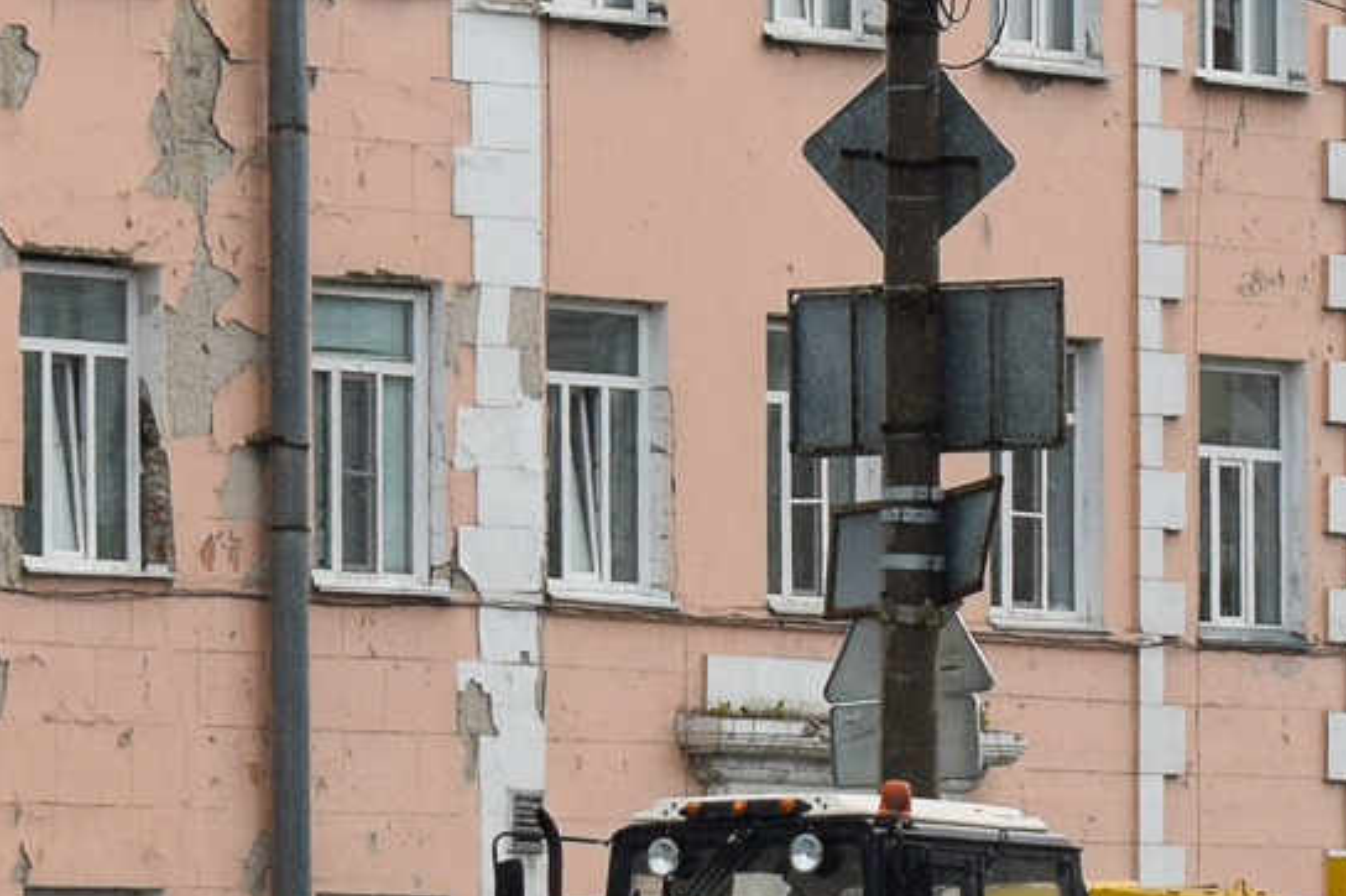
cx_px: 925
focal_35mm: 182
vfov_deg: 7.5
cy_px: 869
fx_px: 6804
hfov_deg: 11.3
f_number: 5.6
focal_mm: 55
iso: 400
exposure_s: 1/1250
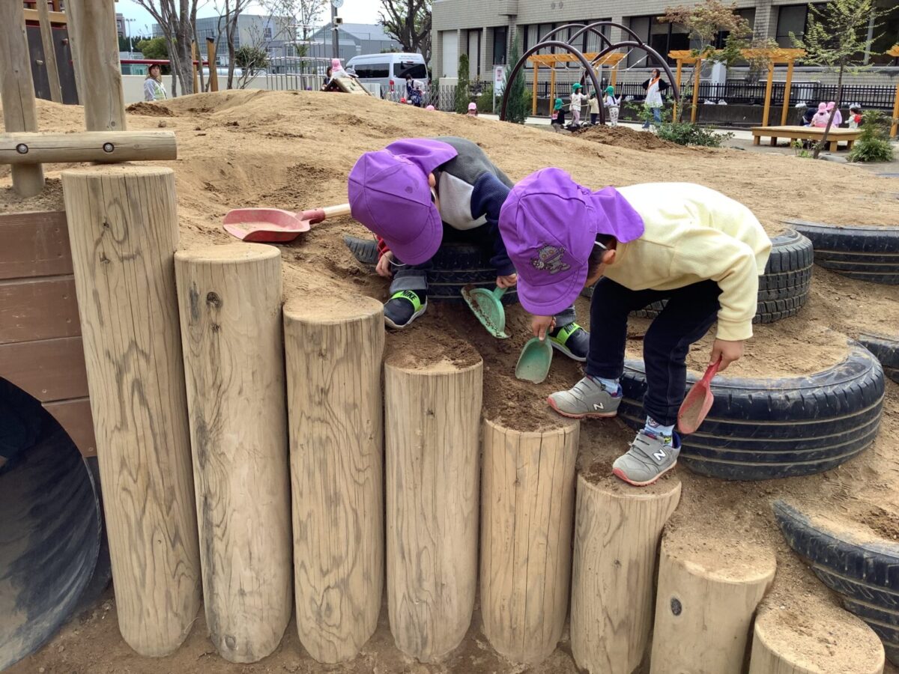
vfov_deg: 45.4
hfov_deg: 58.4
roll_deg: -0.9
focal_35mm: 31
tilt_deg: -18.8
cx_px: 450
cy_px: 337
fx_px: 805
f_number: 2.4
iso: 25
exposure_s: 1/460
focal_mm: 3.3
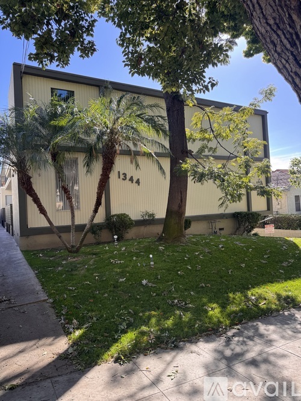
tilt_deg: +1.5
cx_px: 150
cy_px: 200
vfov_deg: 71.6
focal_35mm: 24
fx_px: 278
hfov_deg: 56.8
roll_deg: +3.7
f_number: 1.78
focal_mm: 6.76
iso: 80
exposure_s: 1/621
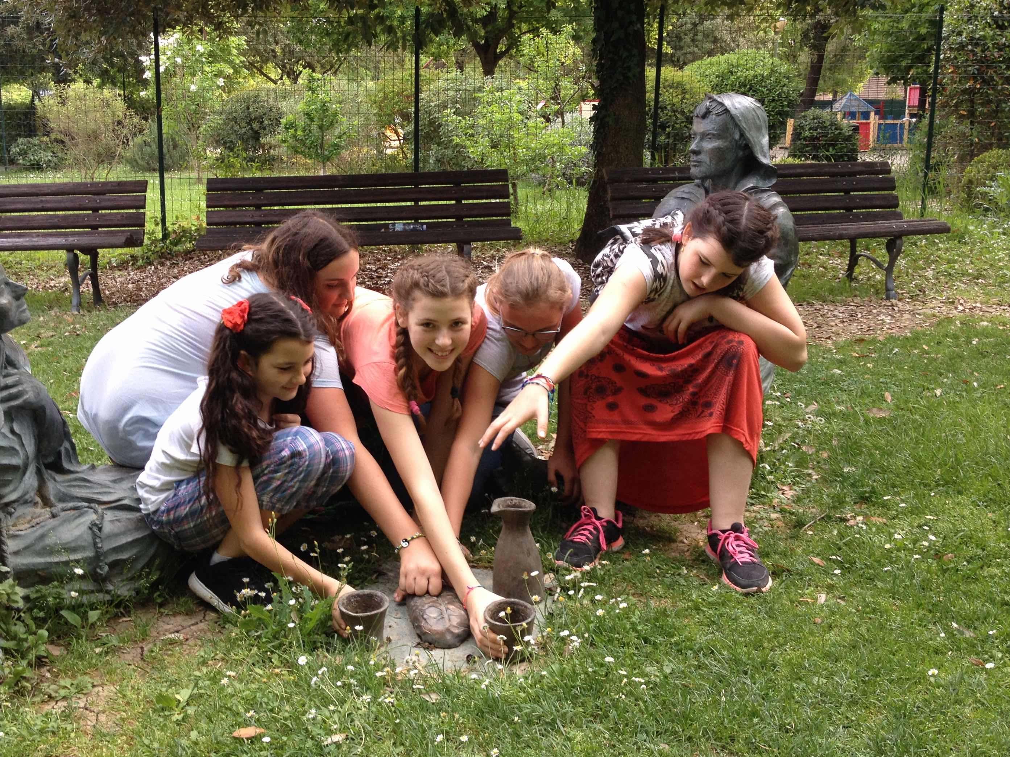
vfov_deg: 35.1
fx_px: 1196
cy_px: 356
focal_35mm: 41
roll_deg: -0.7
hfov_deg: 45.6
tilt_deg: -12.1
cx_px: 423
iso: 50
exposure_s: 1/60
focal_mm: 4.28
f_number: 2.4
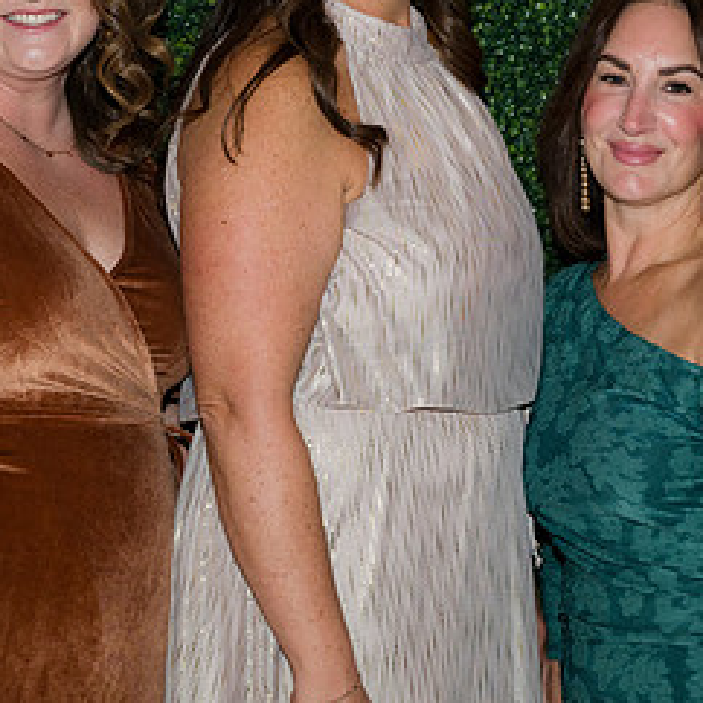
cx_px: 482
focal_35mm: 153
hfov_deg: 11.4
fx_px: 3515
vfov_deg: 11.4
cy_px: 161
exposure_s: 1/160
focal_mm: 75
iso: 500
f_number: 5
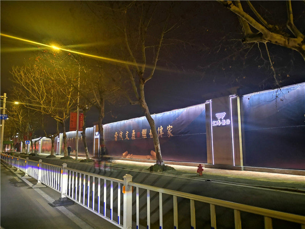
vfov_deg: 51.4
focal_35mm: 27
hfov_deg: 65.3
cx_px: 152
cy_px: 114
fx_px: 238
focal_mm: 3.95
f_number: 1.6
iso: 400
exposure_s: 4
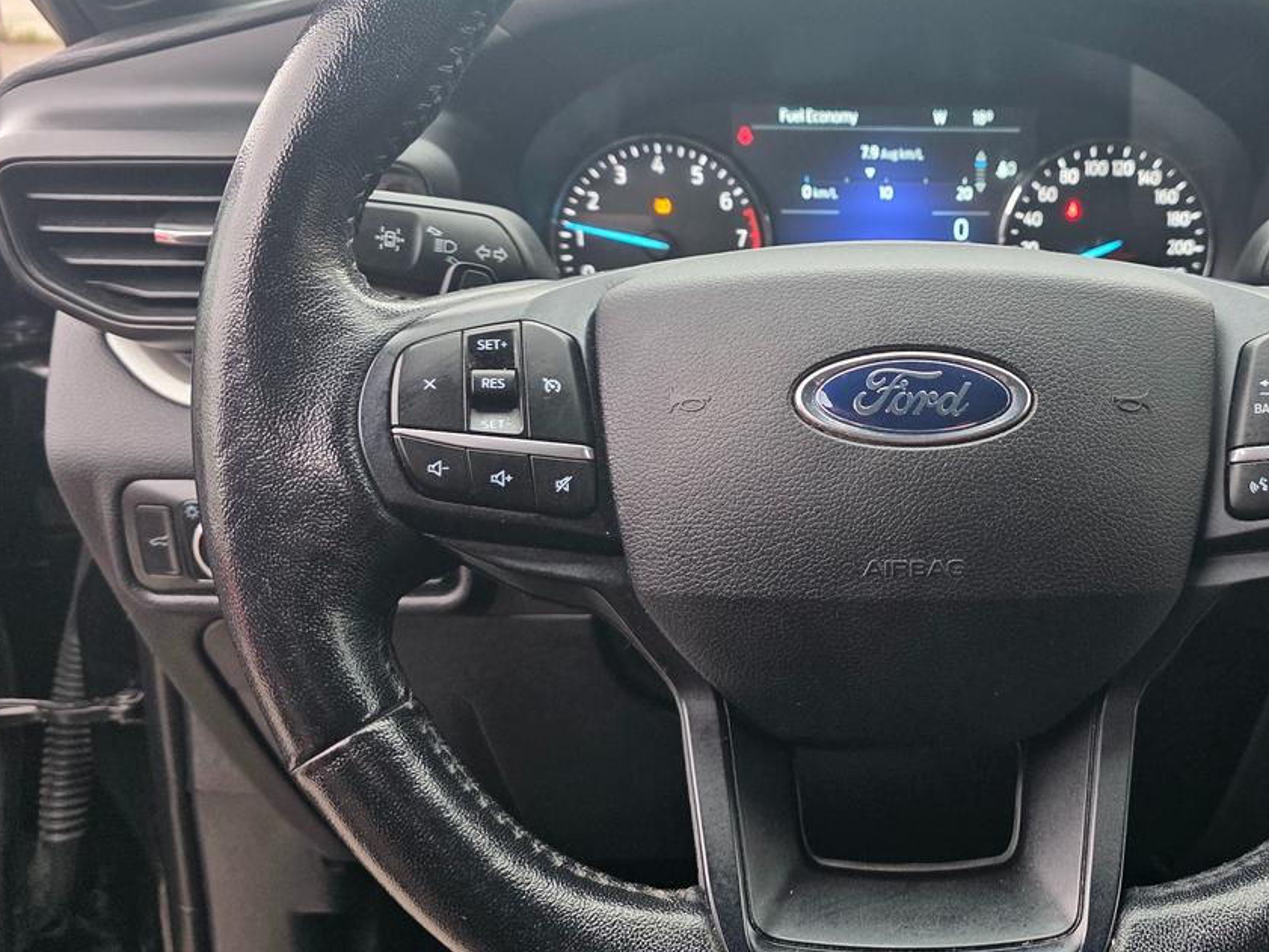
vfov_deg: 40.6
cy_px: 421
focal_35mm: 35
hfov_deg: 50.8
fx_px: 1283
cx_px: 920
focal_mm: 6.3
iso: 200
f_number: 1.7
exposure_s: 1/120
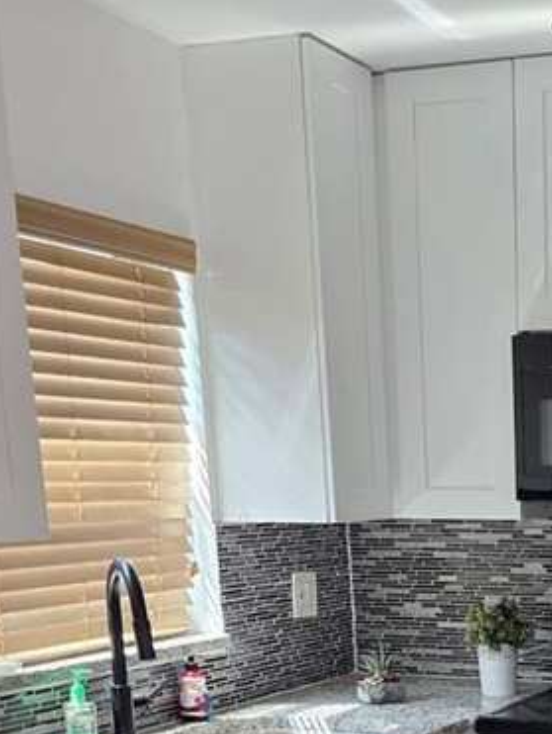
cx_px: 590
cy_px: 799
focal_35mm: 66
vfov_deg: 27.0
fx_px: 1401
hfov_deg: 21.3
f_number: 1.7
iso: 125
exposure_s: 1/180
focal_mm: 6.25
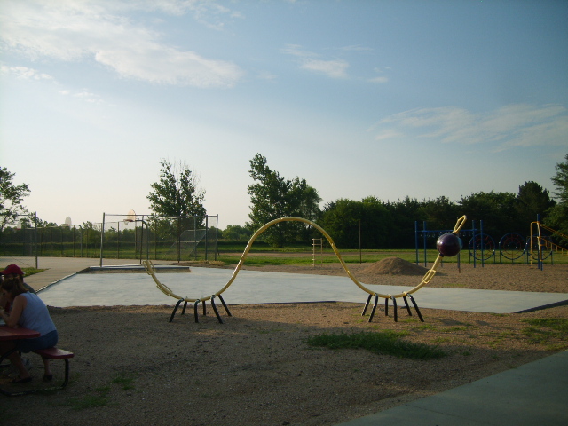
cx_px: 284
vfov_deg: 40.7
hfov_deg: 52.6
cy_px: 213
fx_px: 574
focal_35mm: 35
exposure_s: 1/180
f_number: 7.1
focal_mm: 5.8
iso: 50
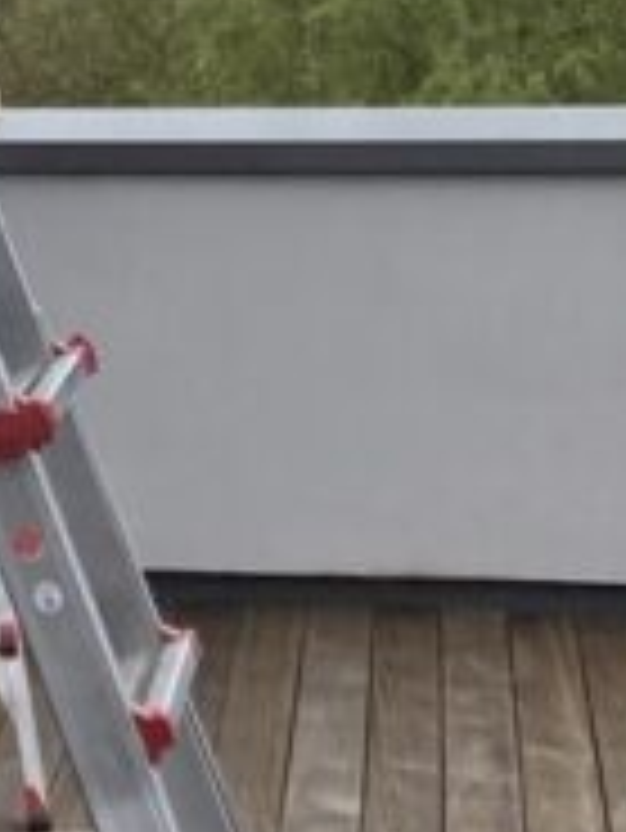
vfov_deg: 11.2
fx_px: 3733
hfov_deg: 9.0
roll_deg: +0.6
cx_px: -680
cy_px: -989
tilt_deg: +11.7
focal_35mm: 155
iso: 20
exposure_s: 1/533
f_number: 1.8
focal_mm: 3.99
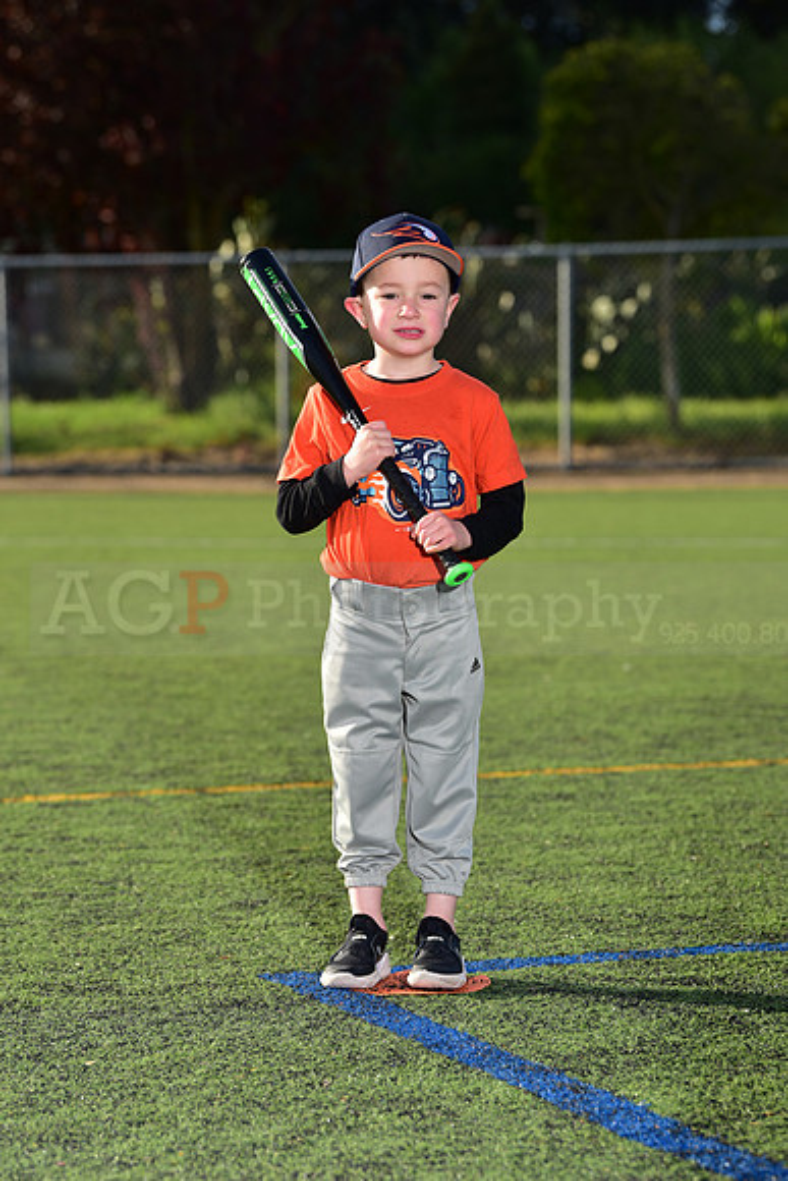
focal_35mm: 120
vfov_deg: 17.1
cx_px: 394
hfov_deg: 11.4
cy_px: 590
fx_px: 3937
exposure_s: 1/320
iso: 64
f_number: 5
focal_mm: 120
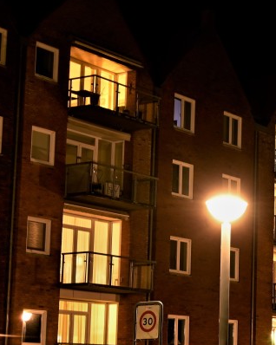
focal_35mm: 99
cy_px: 241
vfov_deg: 19.3
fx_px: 1012
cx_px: 504
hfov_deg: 13.8
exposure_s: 8
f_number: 10
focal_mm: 35
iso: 400
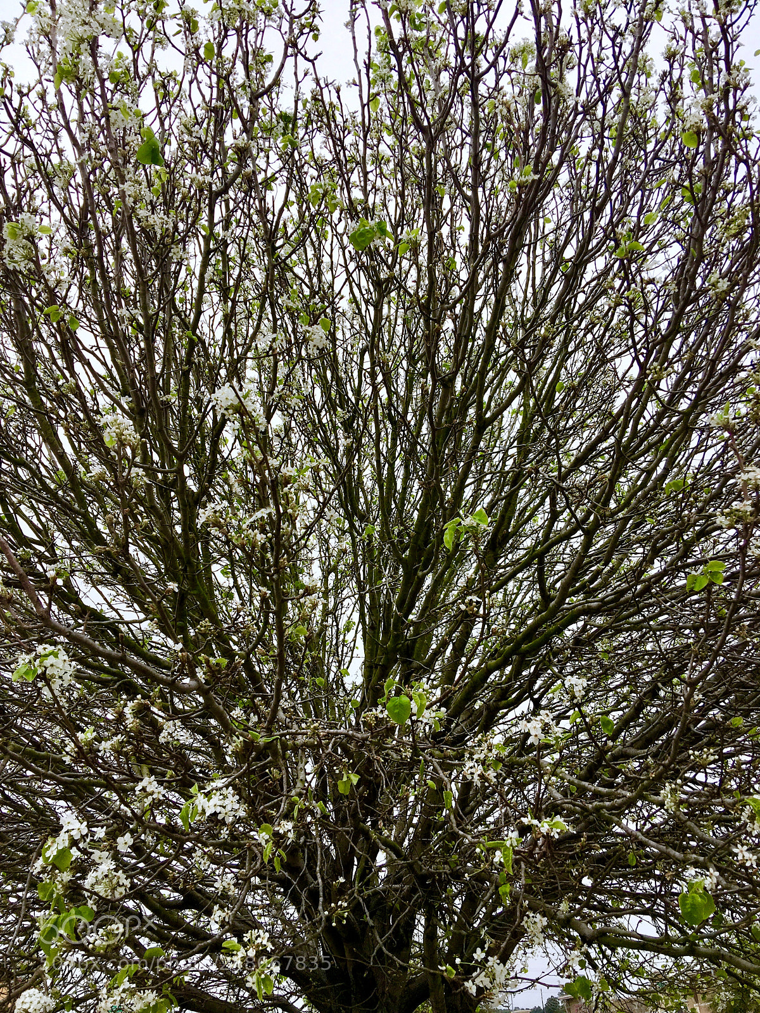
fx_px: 849
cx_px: 380
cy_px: 506
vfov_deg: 61.7
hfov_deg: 48.2
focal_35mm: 29
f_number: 2.2
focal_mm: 4.15
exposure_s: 1/370
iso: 25
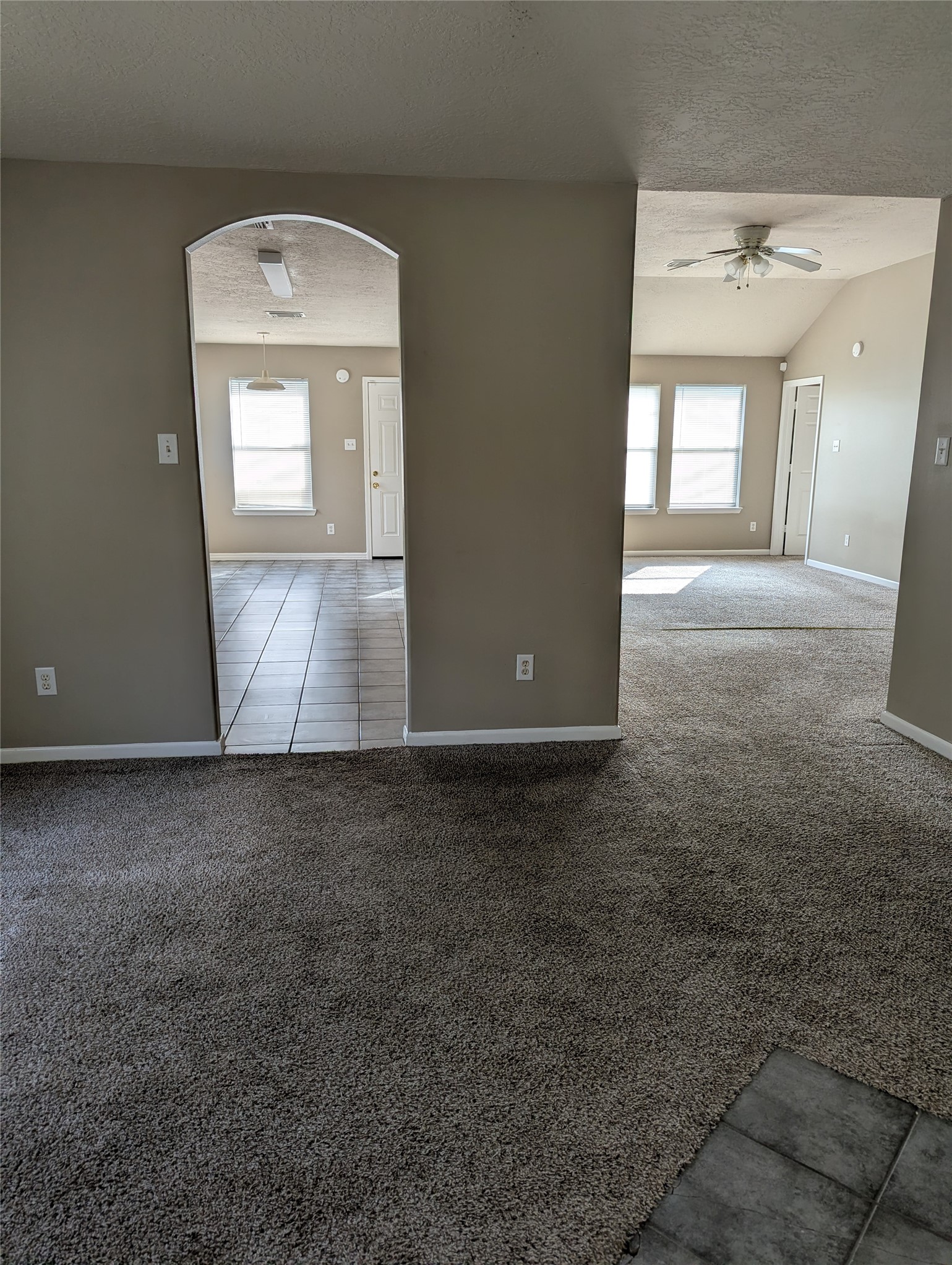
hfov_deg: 57.0
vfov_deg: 71.5
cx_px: 476
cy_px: 632
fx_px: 878
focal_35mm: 24
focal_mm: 6.81
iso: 54
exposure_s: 1/103
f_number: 1.85
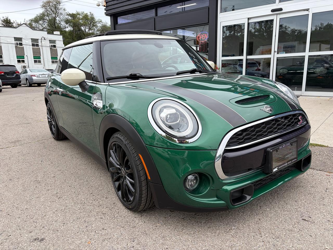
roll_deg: +1.2
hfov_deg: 67.3
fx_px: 250
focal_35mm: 26
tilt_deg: -11.8
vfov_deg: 53.1
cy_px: 125
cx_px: 166
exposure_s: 1/907
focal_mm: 5.96
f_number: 1.6
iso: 50
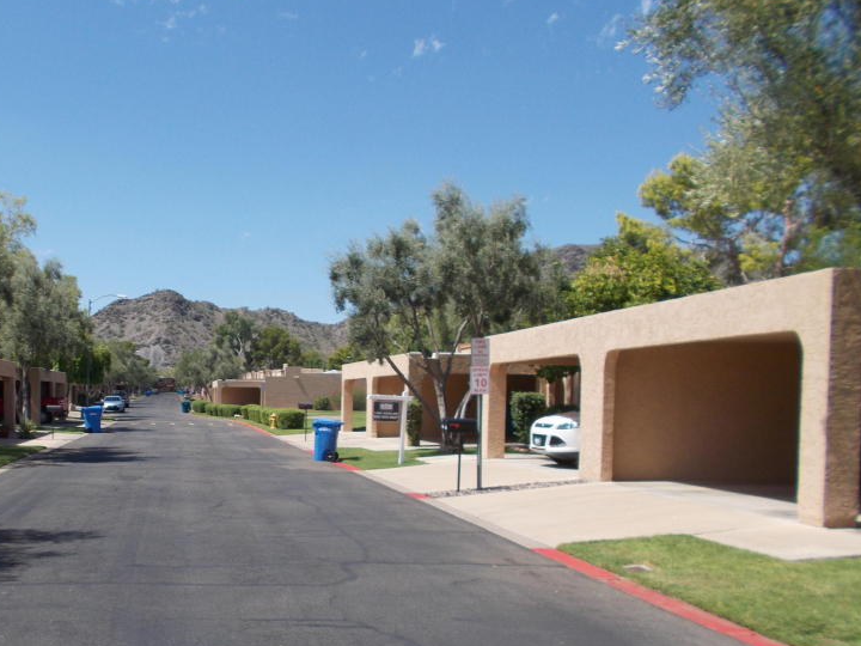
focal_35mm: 37
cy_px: 449
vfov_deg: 38.1
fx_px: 920
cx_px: 270
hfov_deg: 49.1
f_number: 8
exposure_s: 1/160
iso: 80
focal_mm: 4.6
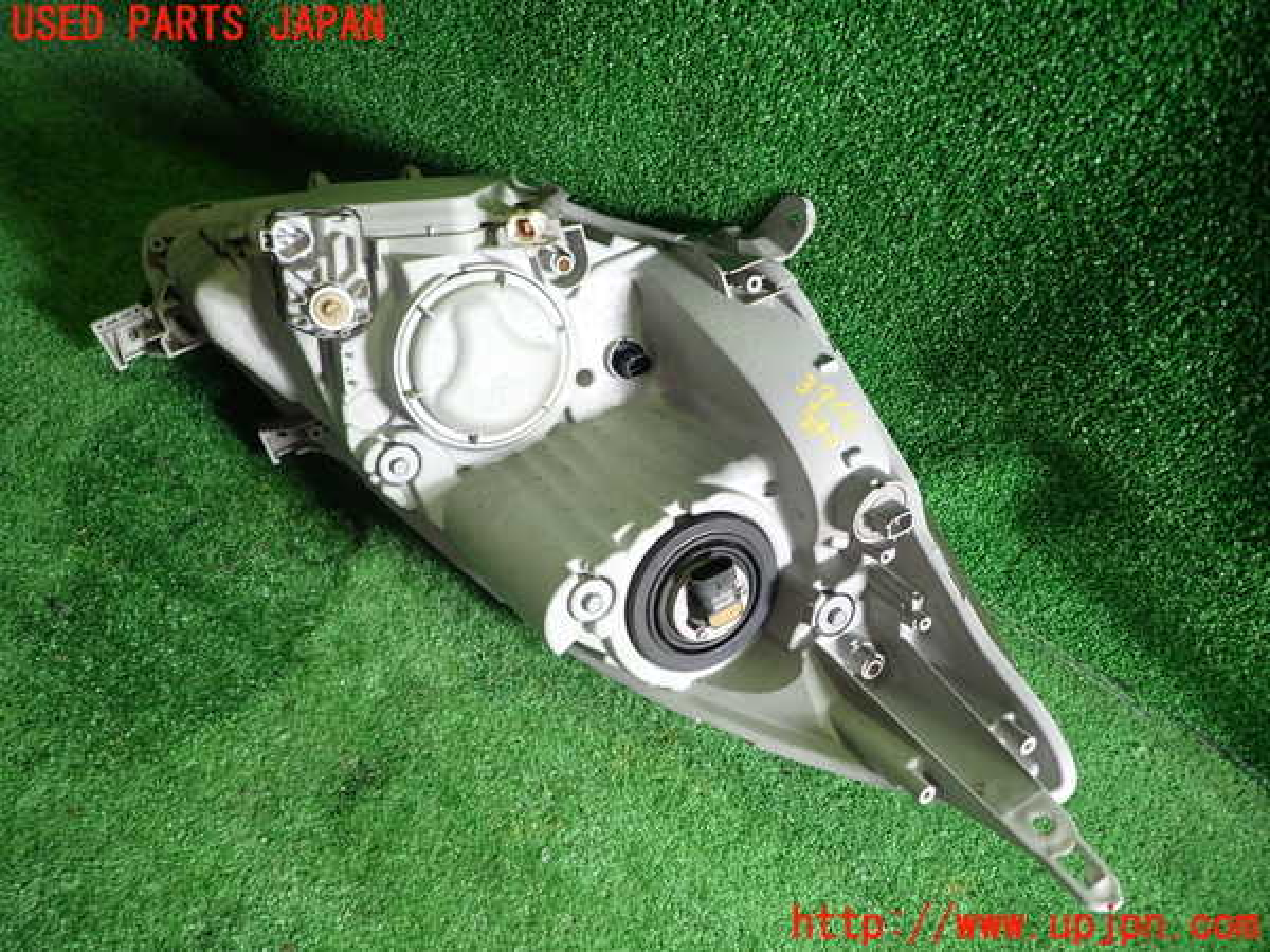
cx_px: 635
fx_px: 917
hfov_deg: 69.4
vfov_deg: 54.9
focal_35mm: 25
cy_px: 476
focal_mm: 4.5
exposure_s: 1/60
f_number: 2
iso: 200
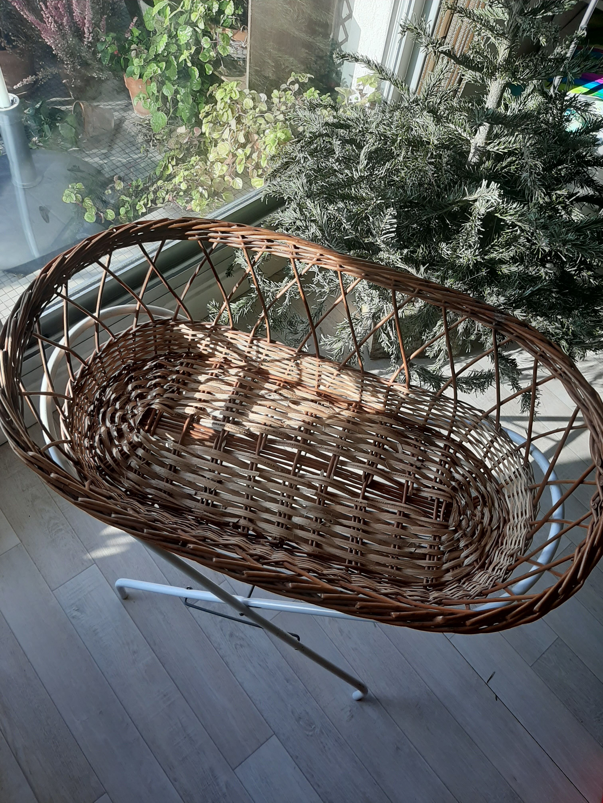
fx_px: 604
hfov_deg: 53.1
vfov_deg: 67.3
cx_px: 302
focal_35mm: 26
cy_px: 402
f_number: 1.7
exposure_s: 1/346
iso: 40
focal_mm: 3.93
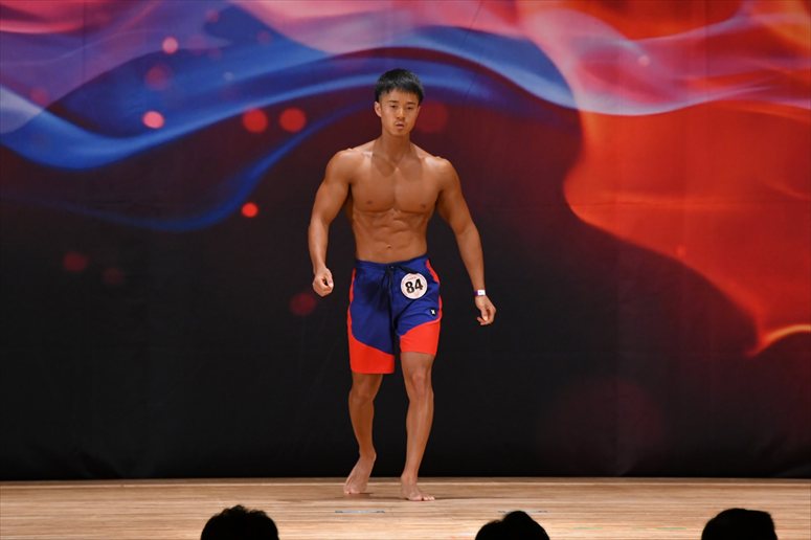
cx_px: 406
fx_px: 6080
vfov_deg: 5.1
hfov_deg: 7.6
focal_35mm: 270
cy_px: 270
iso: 3200
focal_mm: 180
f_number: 5.6
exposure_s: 1/400
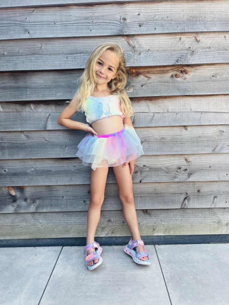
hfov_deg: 53.1
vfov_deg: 67.3
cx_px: 114
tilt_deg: -8.9
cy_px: 152
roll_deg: +1.7
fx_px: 229
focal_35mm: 26
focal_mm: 5.1
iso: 50
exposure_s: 1/297
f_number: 1.6
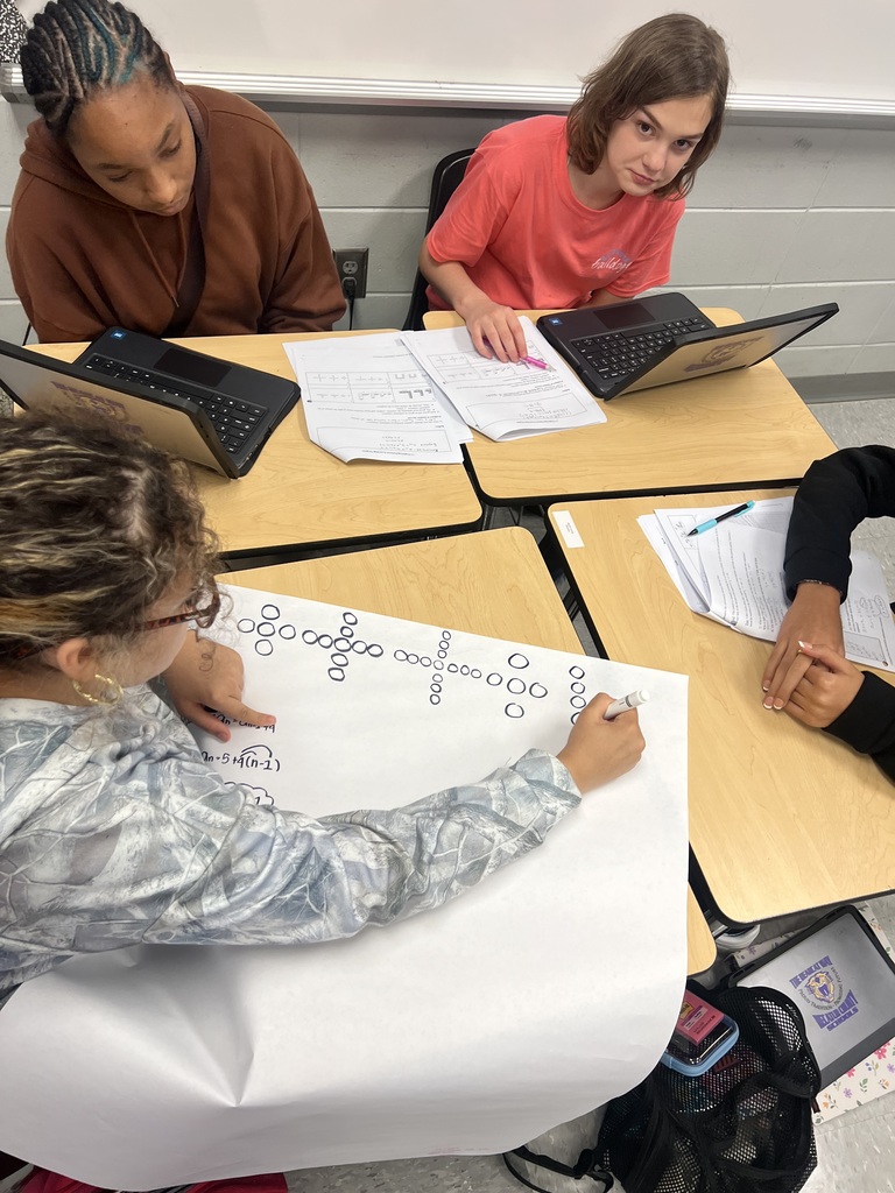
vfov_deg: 67.3
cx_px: 448
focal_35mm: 26
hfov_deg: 53.1
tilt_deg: -52.5
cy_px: 596
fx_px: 896
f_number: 1.5
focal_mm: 5.7
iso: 80
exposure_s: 1/120
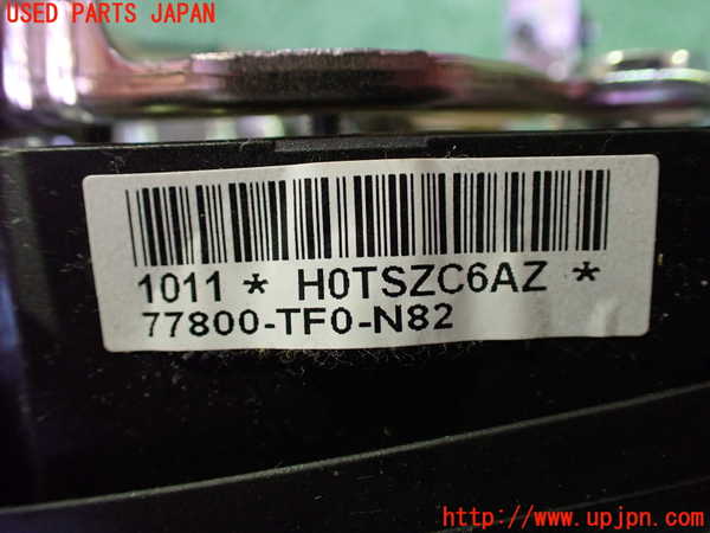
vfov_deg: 46.8
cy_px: 266
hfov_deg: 60.0
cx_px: 355
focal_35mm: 30
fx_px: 615
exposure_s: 1/30
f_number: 2.3
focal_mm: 5.4
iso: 800
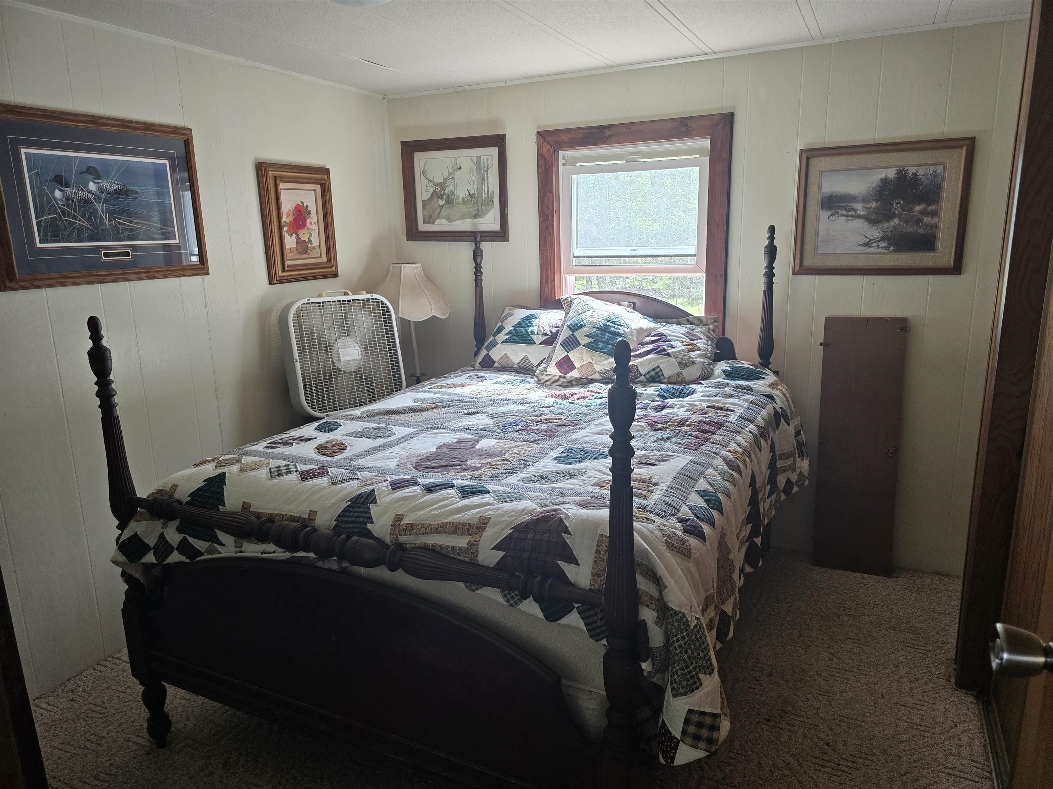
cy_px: 394
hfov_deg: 73.9
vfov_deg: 58.9
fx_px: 700
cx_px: 526
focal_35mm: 23
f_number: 1.7
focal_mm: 6.3
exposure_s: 1/120
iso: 160
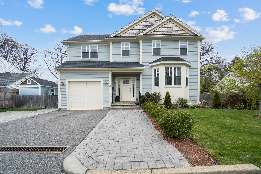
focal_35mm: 15
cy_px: 87
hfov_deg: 100.4
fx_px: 109
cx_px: 130
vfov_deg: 77.3
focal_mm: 10
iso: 200
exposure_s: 1/200
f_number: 7.1
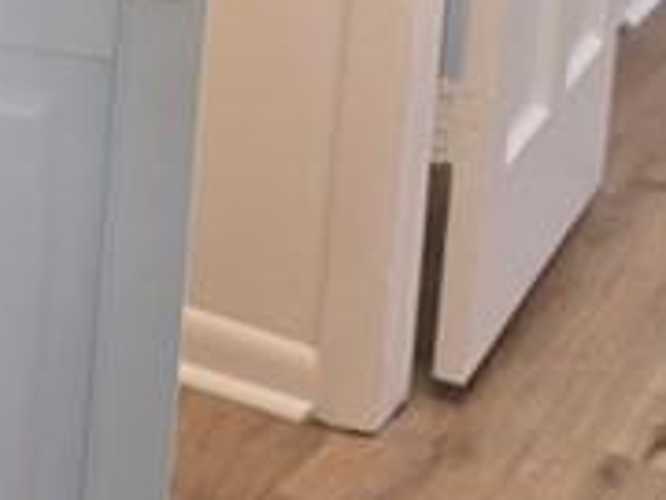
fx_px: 2520
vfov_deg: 10.2
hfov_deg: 13.4
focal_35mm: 131
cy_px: -578
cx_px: -559
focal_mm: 6.5
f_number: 1.4
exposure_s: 1/120
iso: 64
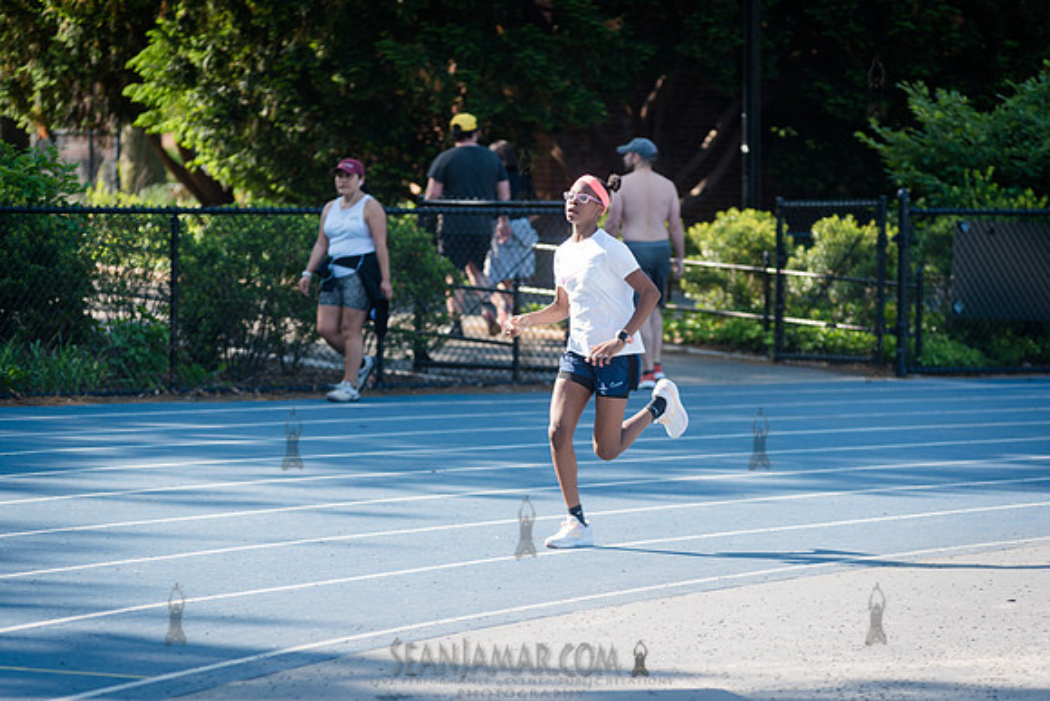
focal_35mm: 180
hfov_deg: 11.4
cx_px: 545
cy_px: 353
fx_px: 5240
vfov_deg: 7.6
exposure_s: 1/400
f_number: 4
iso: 200
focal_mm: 170
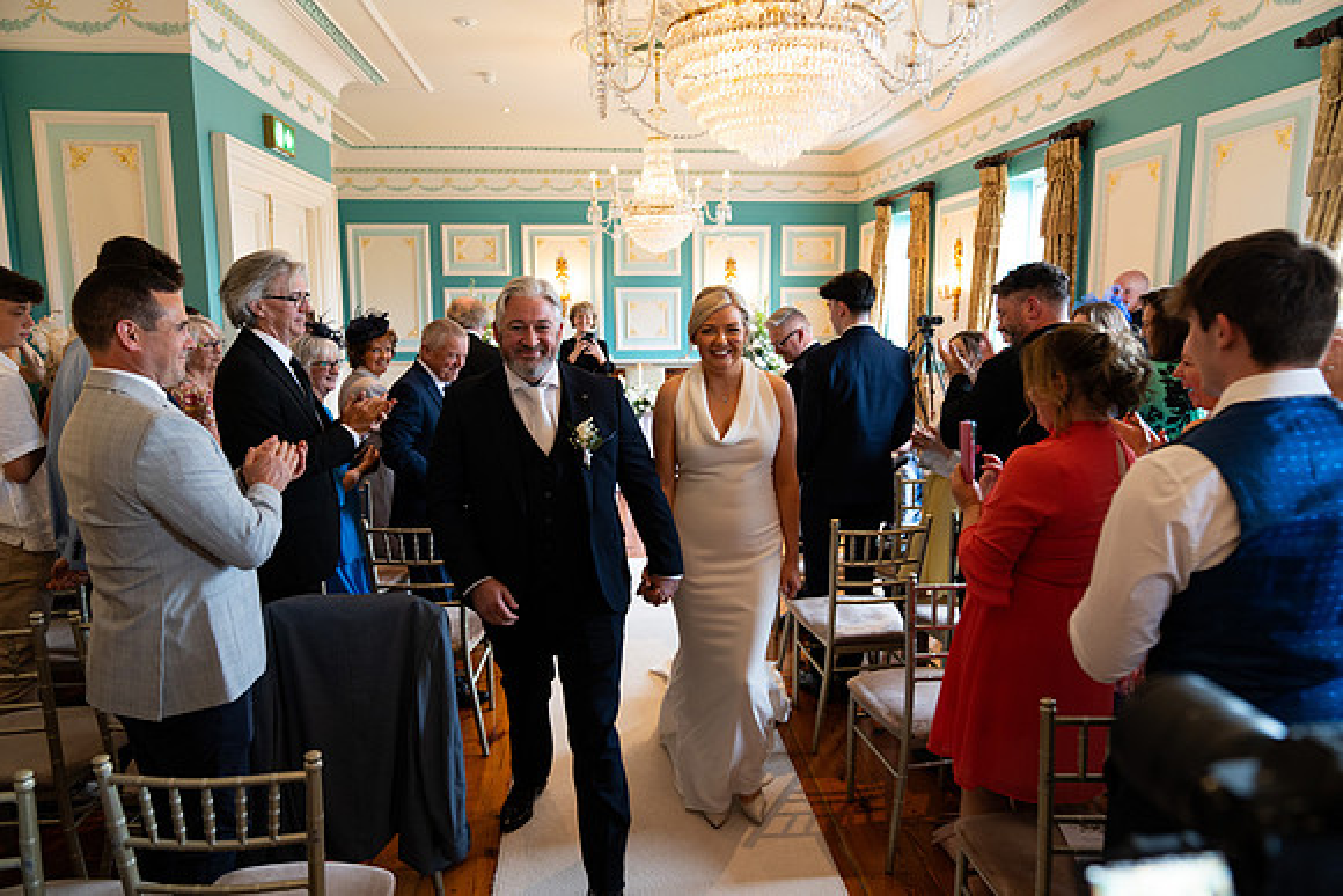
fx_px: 896
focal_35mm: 24
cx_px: 672
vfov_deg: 53.2
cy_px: 448
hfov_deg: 73.7
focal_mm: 24
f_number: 2.8
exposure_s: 1/160
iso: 1250
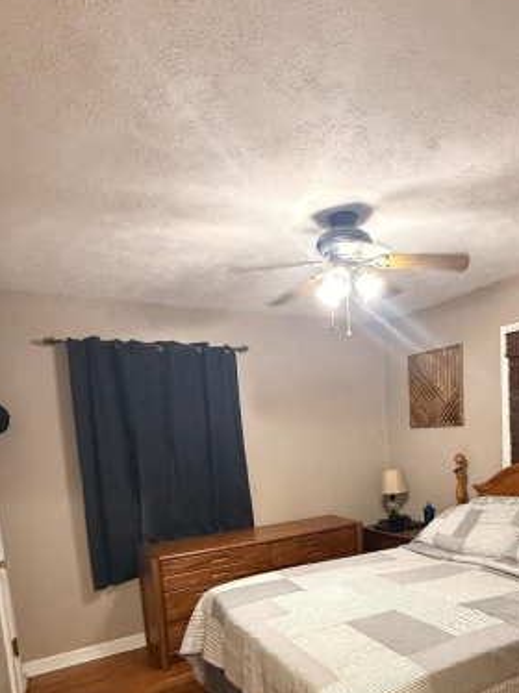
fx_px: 500
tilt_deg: -7.0
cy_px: 499
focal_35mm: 25
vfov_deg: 66.1
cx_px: 341
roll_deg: +3.1
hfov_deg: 53.9
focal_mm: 2.22
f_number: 2.2
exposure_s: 1/60
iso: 1000
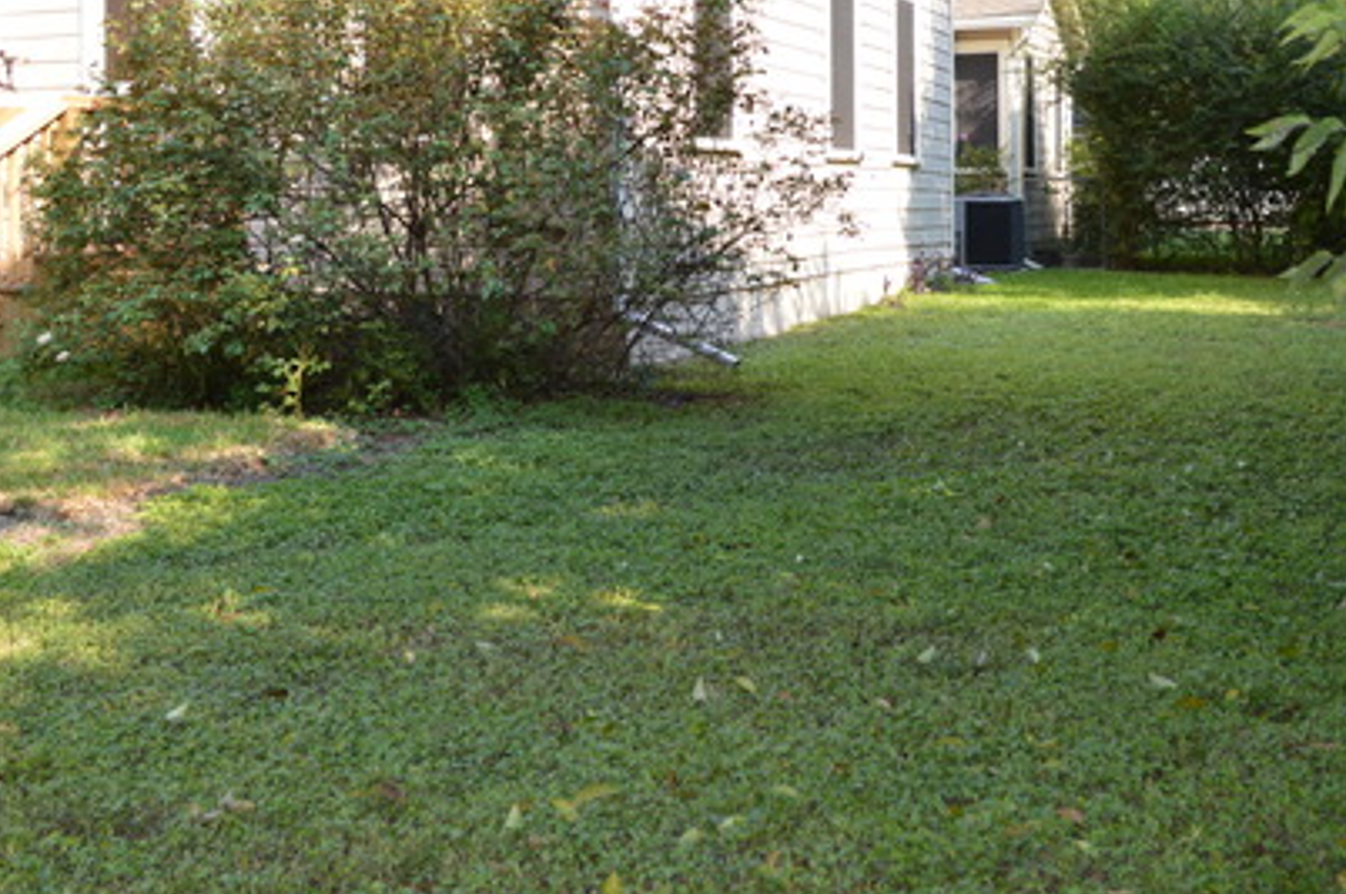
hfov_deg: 45.5
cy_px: 224
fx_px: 1606
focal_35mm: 43
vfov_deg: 30.6
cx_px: 683
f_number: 5
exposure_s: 1/200
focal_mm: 18
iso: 100
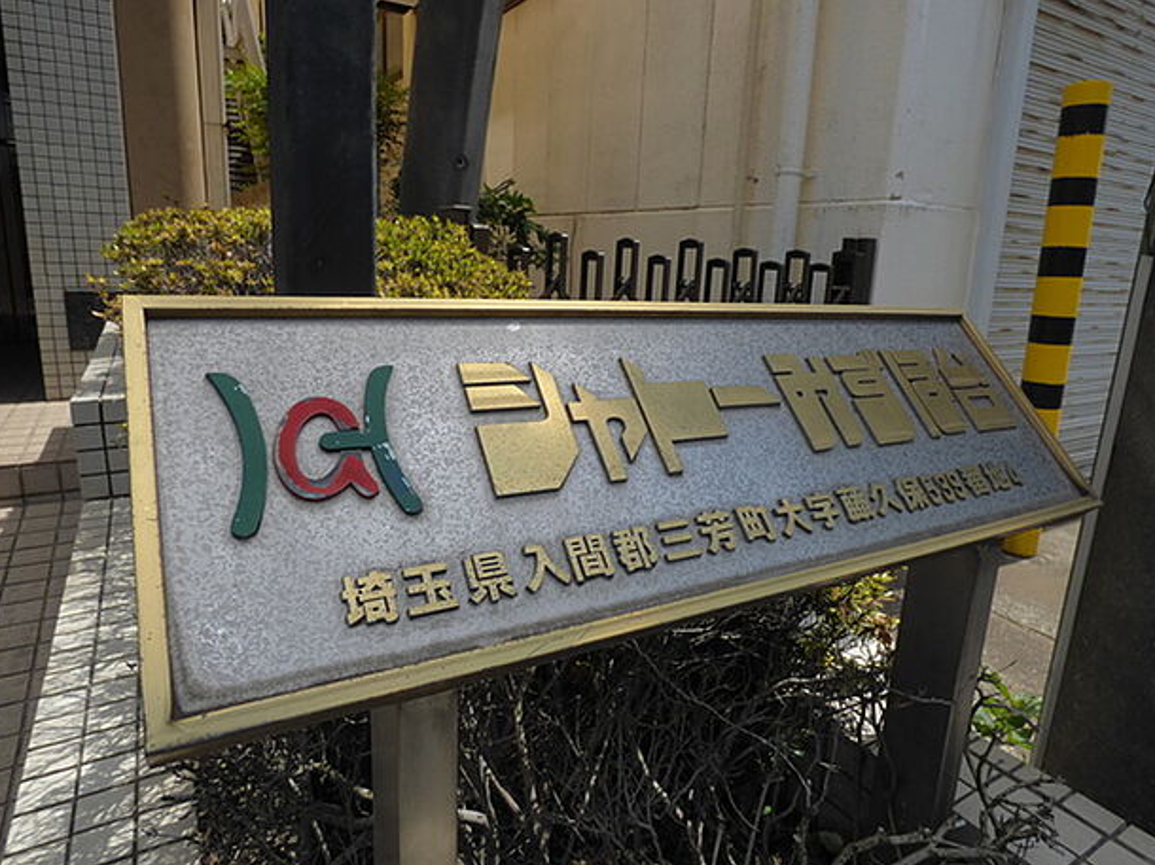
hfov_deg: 79.0
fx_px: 700
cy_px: 424
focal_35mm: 21
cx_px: 583
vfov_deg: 63.4
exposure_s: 1/1600
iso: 200
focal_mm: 3.58
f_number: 4
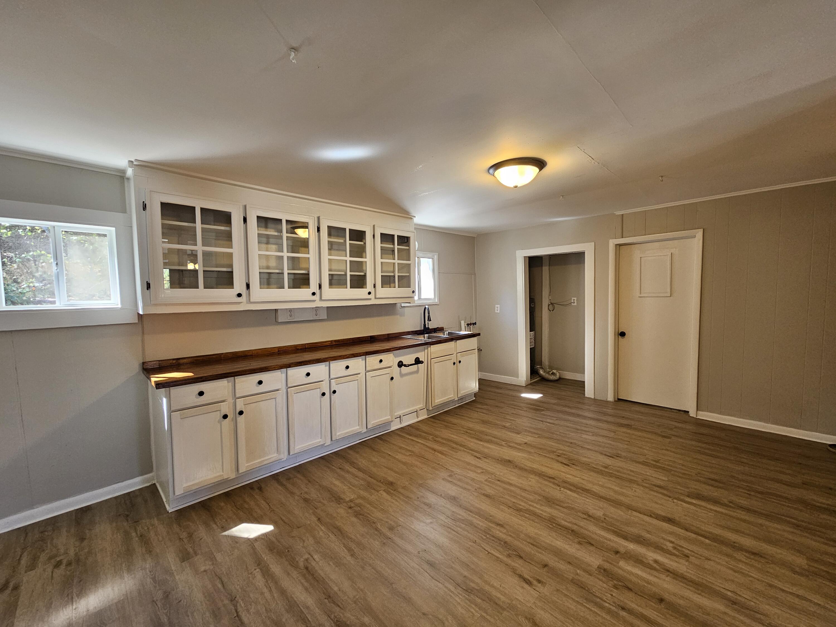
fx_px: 314
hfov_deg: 106.2
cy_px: 314
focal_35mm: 13
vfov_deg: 89.9
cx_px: 418
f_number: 2.2
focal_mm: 2.2
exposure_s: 1/60
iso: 160
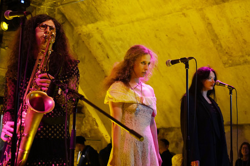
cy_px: 83
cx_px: 125
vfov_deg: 32.6
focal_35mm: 41
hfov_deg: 47.4
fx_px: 285
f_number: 3.2
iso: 3200
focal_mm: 41
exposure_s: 1/50
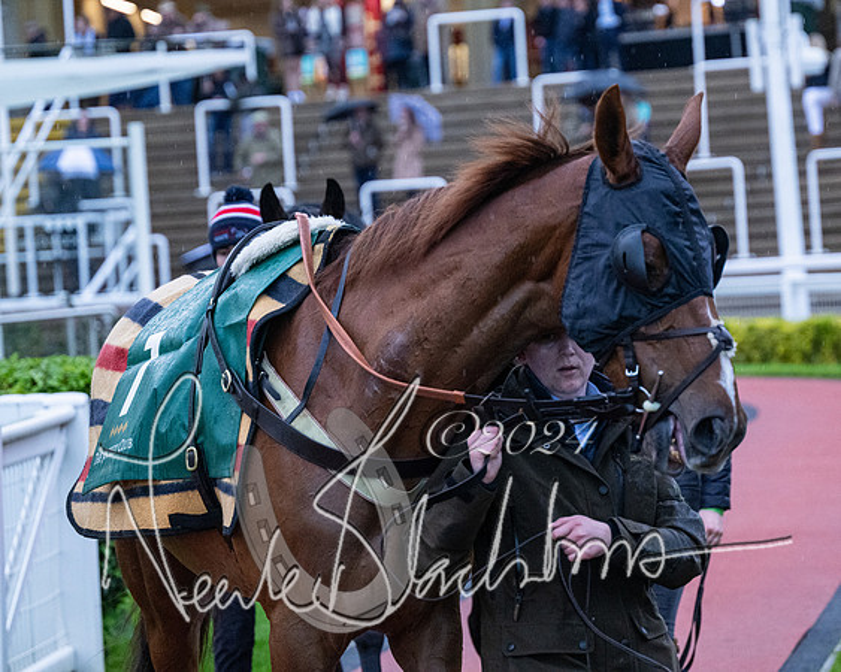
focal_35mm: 153
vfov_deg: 10.1
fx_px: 3809
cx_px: 558
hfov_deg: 12.6
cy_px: 275
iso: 3200
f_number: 4
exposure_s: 1/500
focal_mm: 115
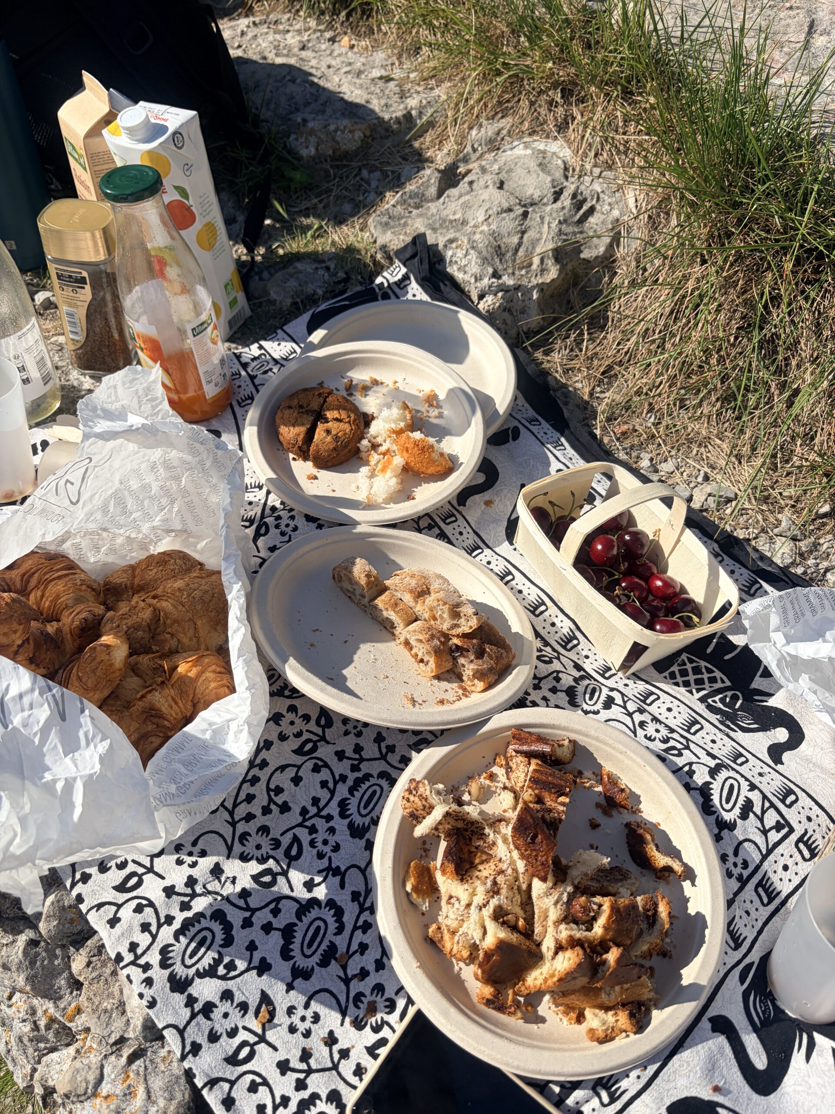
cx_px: 418
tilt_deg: -49.4
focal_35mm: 26
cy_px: 557
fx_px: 836
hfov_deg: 53.1
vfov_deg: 67.3
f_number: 1.6
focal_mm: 5.96
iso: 50
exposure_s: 1/4329
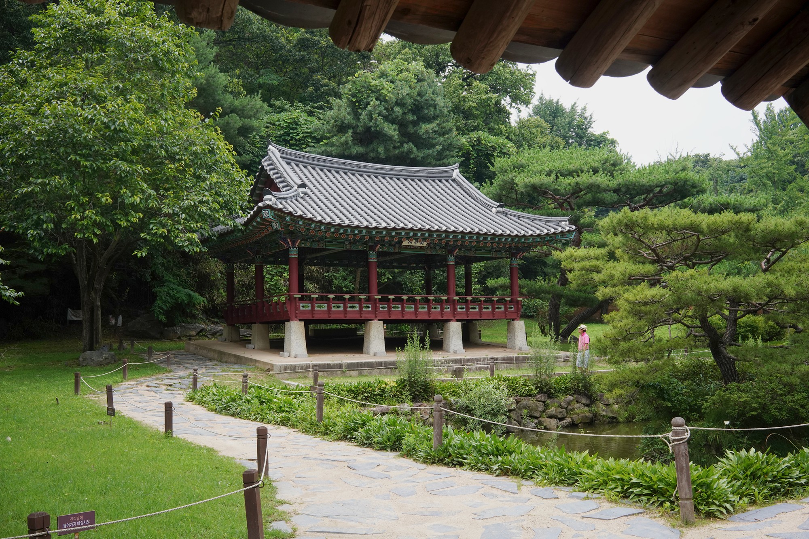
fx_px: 787
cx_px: 404
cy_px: 270
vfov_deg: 37.9
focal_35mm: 35
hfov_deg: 54.4
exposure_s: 1/200
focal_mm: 35
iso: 800
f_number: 13
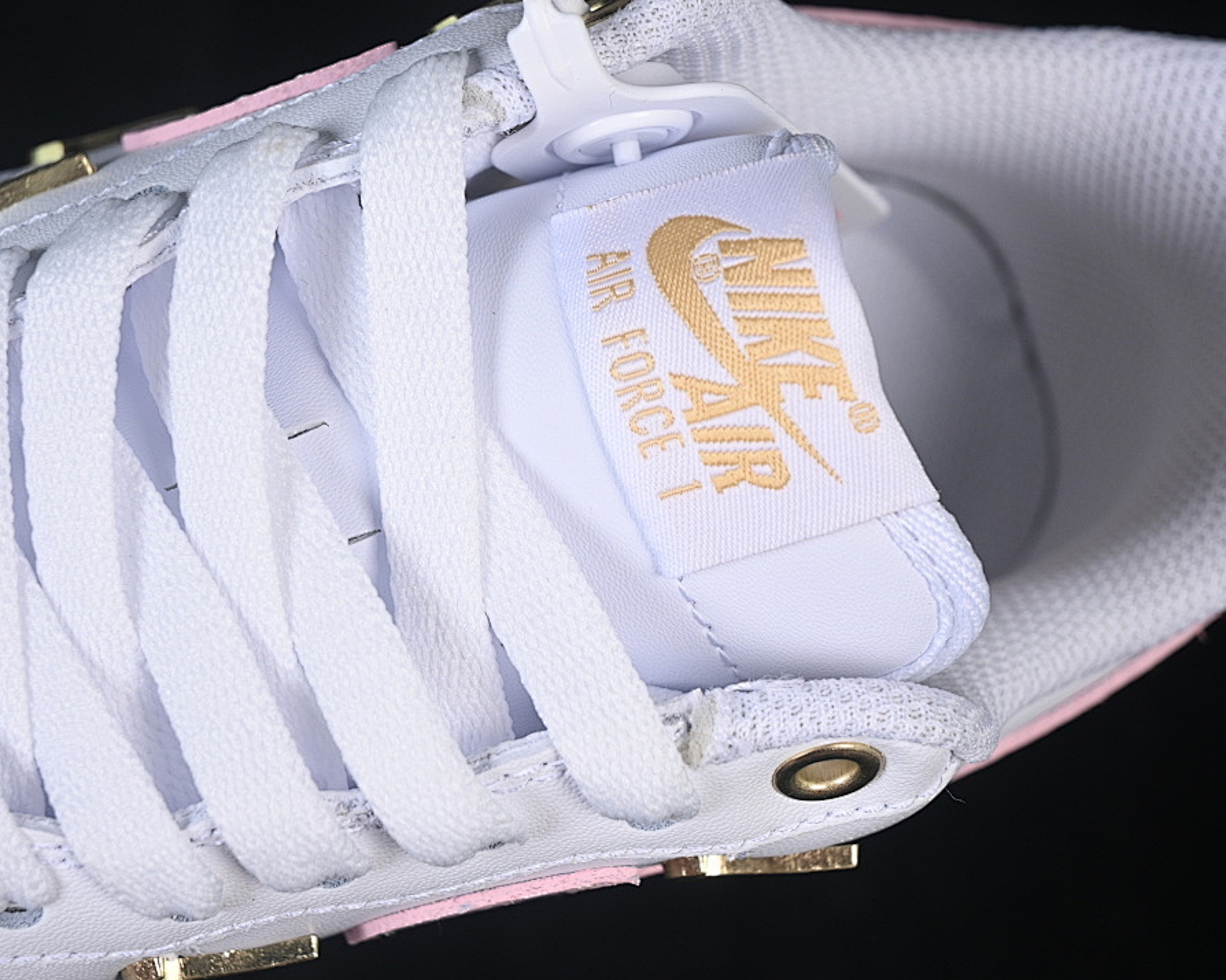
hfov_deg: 22.5
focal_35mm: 85
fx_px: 3084
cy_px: 489
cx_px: 532
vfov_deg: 18.1
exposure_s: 1/80
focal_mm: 50
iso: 160
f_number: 7.1
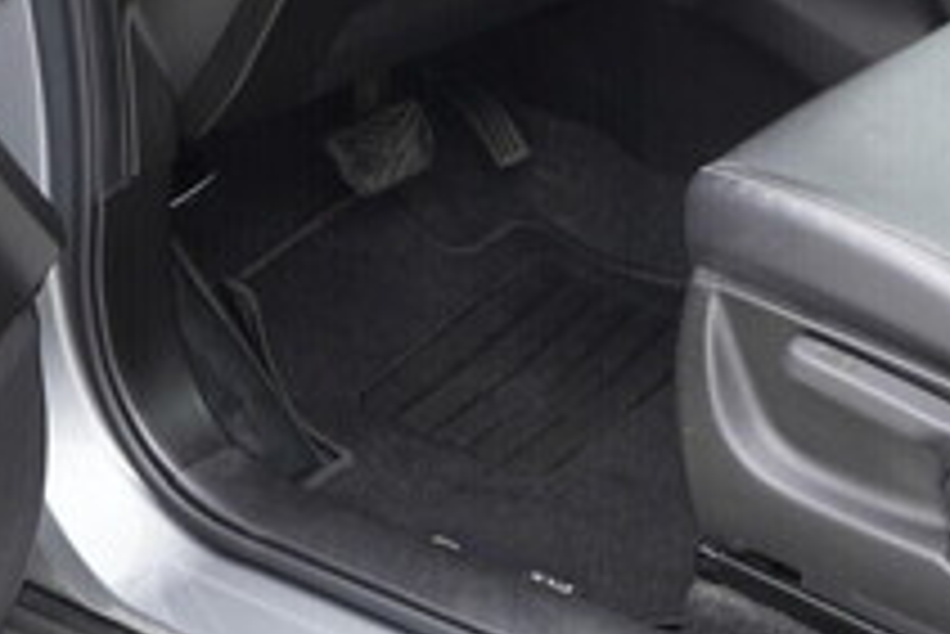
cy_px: -43
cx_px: 707
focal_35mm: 94
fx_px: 2482
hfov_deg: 21.5
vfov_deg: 14.3
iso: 250
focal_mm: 24
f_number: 2.8
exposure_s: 1/40
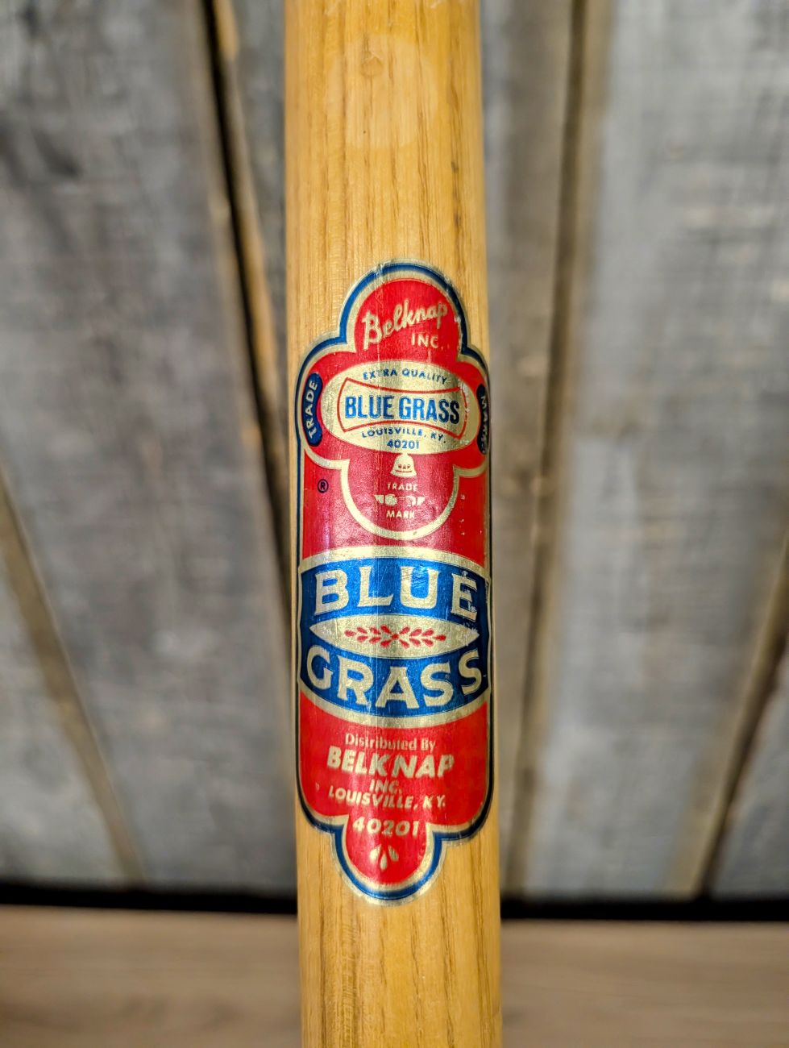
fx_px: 727
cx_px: 394
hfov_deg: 56.9
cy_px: 524
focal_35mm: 24
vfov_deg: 71.5
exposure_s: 1/120
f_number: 1.68
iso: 42
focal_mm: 6.9
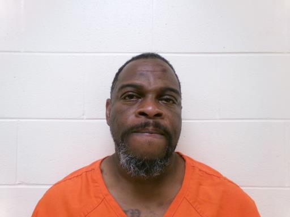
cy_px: 108
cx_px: 145
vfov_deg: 56.8
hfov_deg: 71.6
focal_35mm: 24
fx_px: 201
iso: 800
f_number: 3.7
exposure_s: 1/60
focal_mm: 4.3
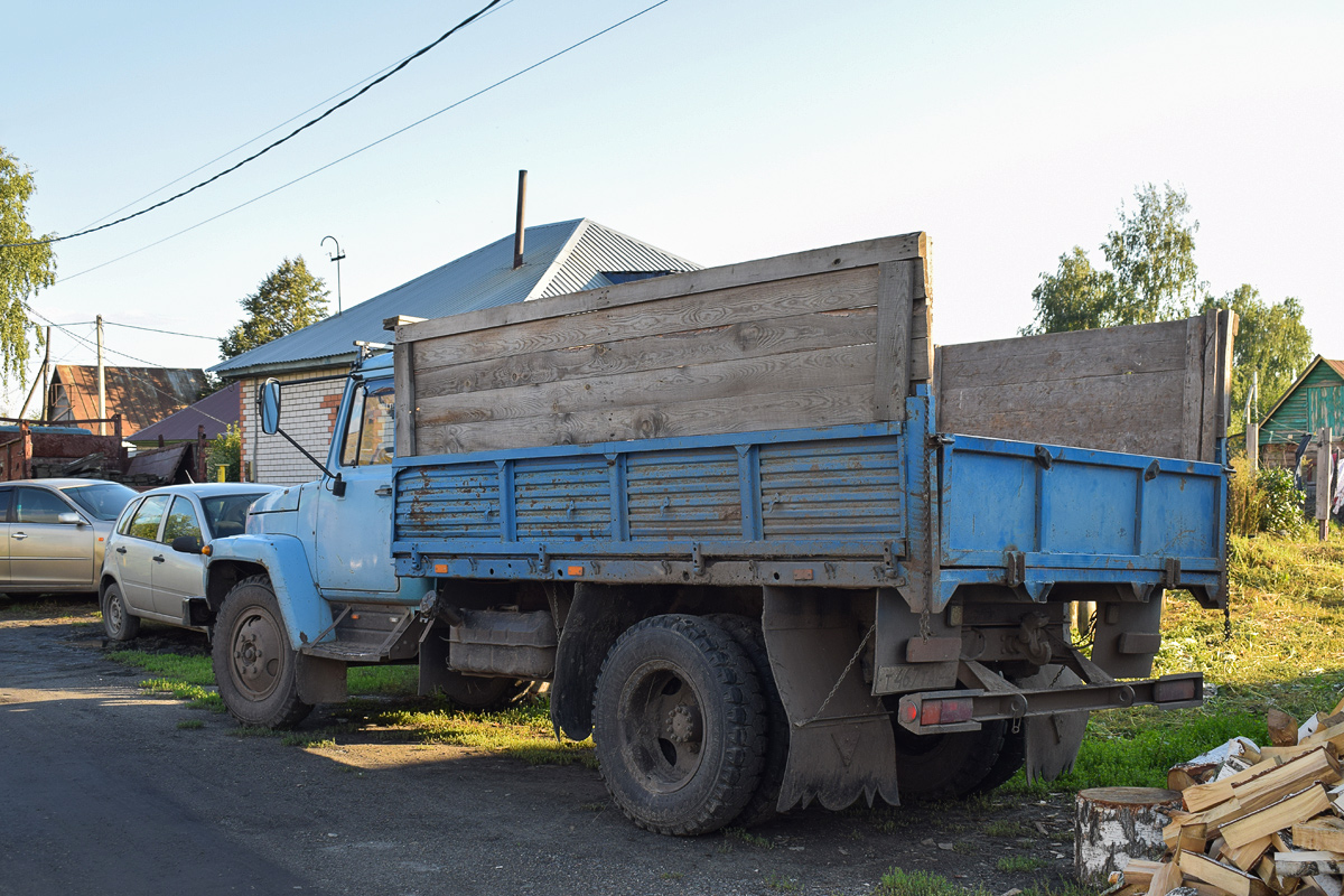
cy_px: 448
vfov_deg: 34.2
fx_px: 1456
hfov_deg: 49.6
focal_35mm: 39
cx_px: 672
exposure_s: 1/160
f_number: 6.3
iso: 200
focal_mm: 26
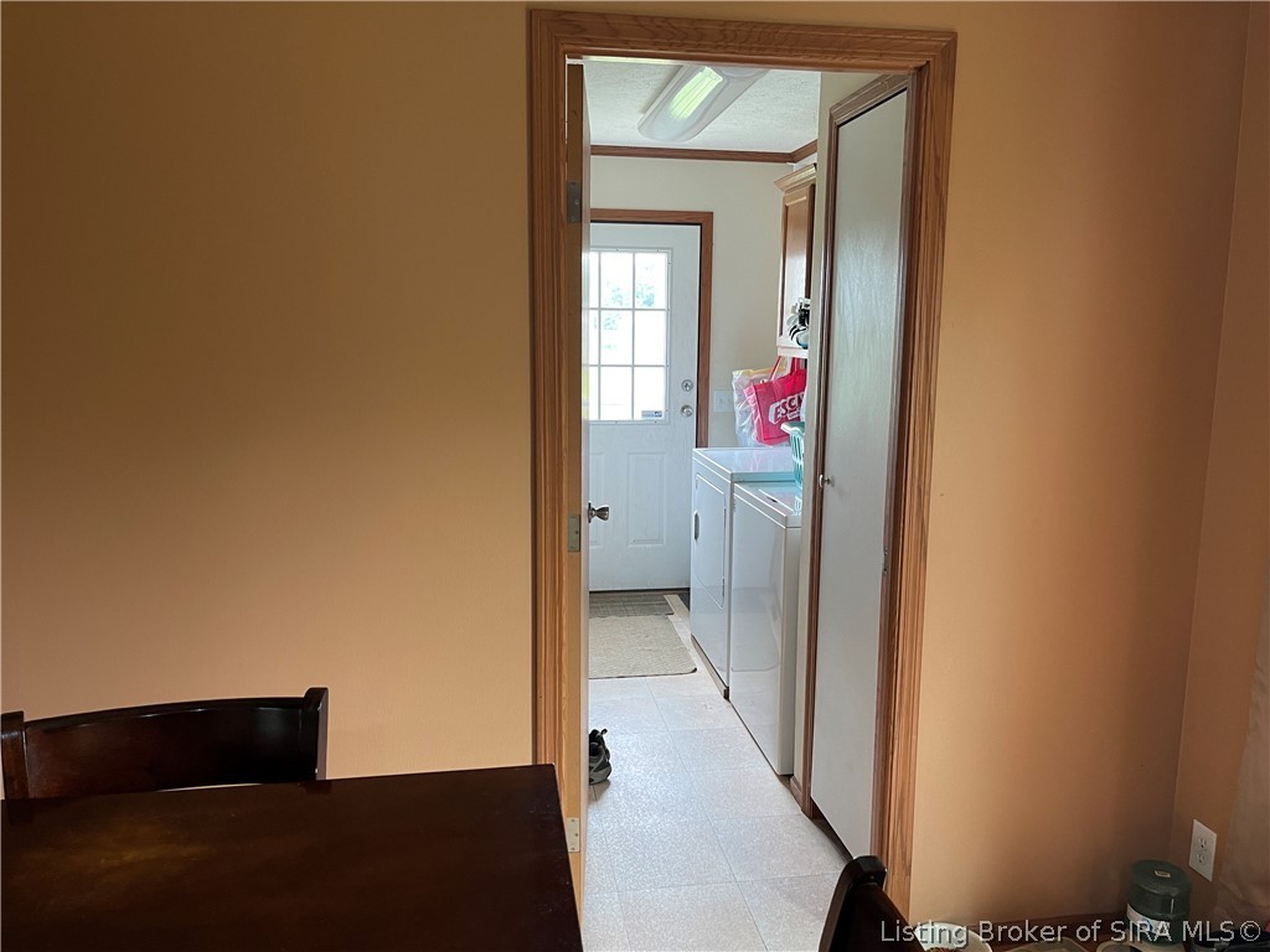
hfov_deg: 67.3
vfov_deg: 53.1
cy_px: 476
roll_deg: +0.0
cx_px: 635
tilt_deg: -9.4
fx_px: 954
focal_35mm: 26
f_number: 1.6
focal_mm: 5.1
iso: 125
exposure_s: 1/67
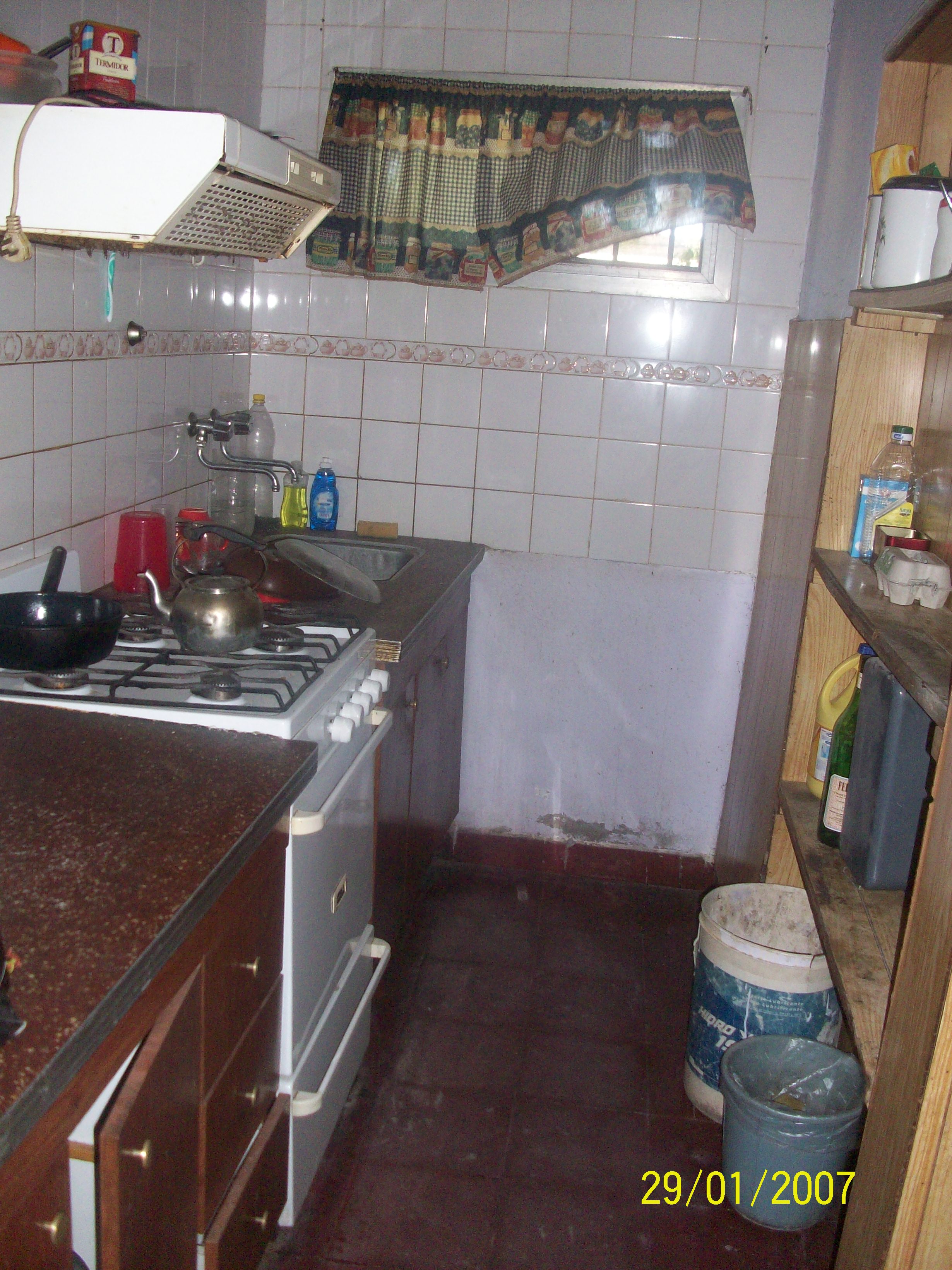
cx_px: 476
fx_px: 1247
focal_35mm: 34
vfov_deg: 54.0
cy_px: 635
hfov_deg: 41.8
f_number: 2.8
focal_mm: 5.7
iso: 160
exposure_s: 1/60
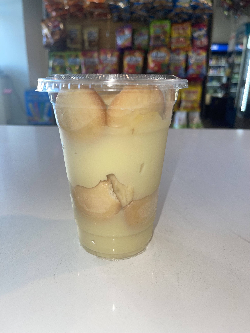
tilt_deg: -18.8
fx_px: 250
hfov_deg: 53.1
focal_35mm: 26
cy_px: 166
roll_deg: -0.2
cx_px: 125
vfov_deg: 67.3
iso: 32
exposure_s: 1/77
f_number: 1.6
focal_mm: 5.1
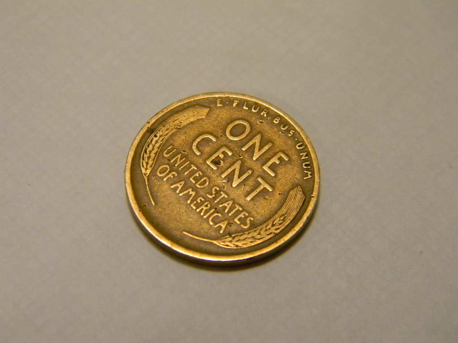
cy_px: 172
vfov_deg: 21.9
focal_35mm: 67
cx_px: 229
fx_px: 886
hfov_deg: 29.0
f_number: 4.3
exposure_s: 1/30
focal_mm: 12.2
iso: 327
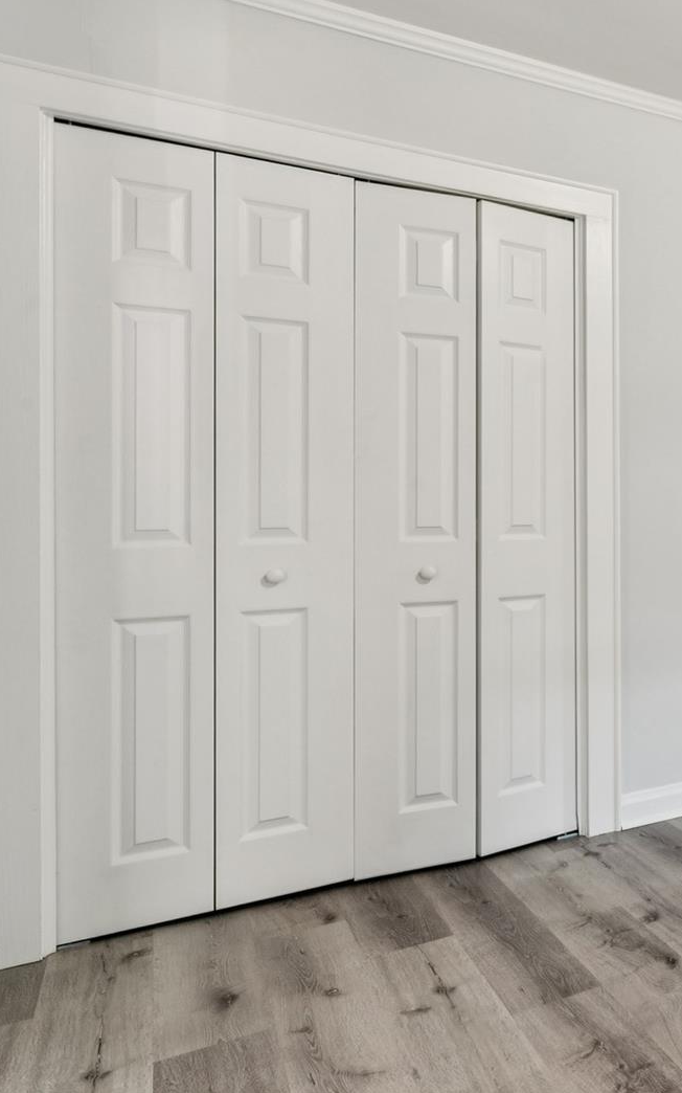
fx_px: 952
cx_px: 1032
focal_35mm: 32
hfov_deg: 27.1
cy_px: 495
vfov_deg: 59.6
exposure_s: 1/1.67
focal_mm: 16
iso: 200
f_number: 13
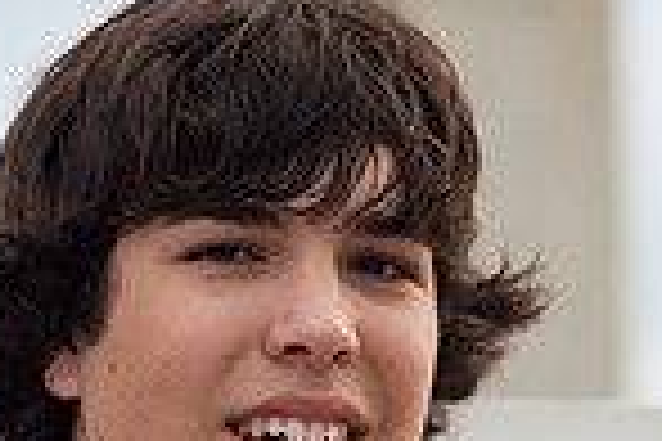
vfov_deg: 6.9
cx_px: 734
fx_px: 3622
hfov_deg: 10.3
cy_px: 608
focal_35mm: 197
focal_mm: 50
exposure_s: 1/2000
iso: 200
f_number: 1.8
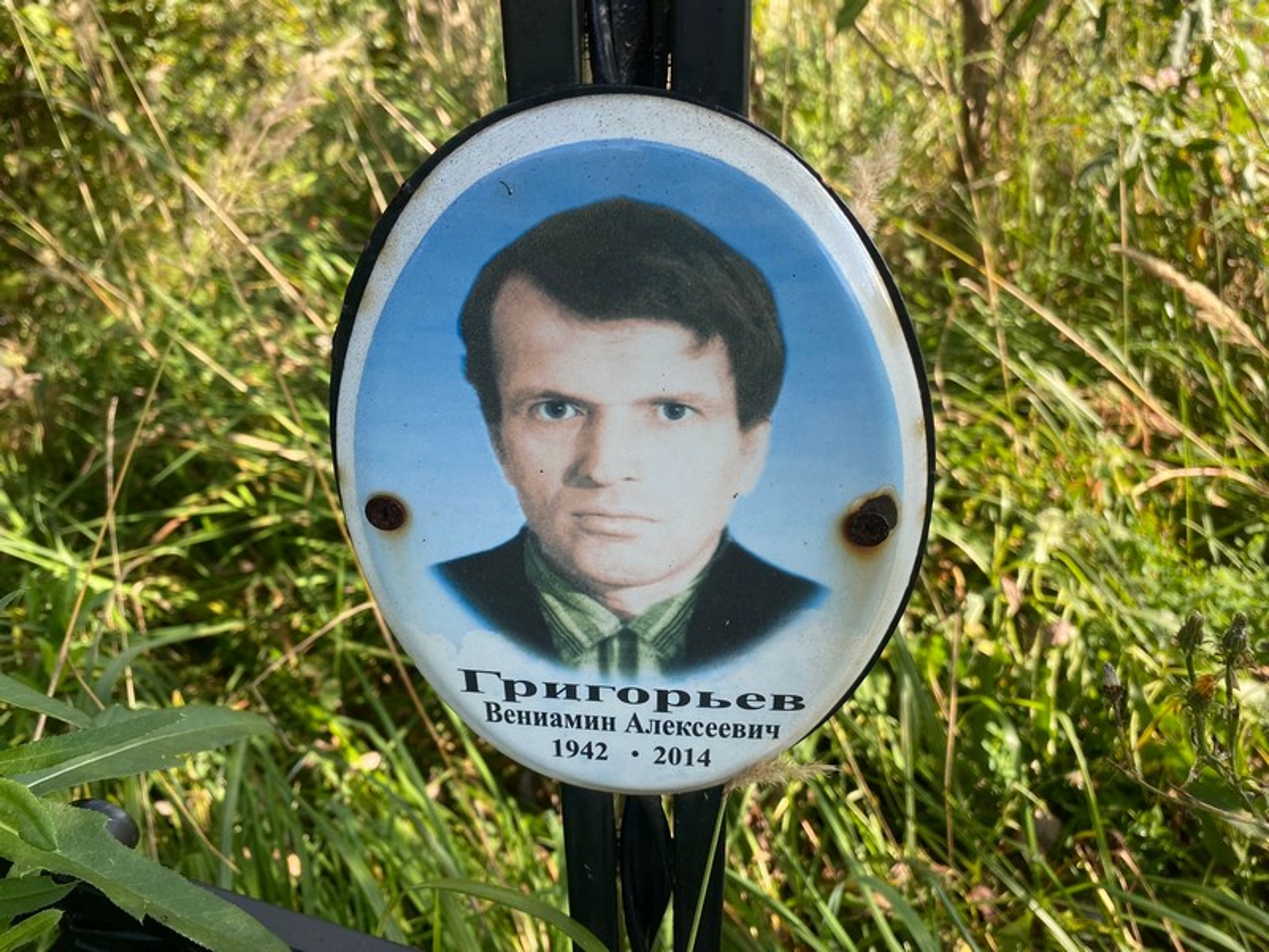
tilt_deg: -28.2
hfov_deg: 67.3
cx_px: 634
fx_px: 953
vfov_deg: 53.1
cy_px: 476
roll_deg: +2.5
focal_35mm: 26
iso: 32
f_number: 1.8
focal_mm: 4.25
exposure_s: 1/475
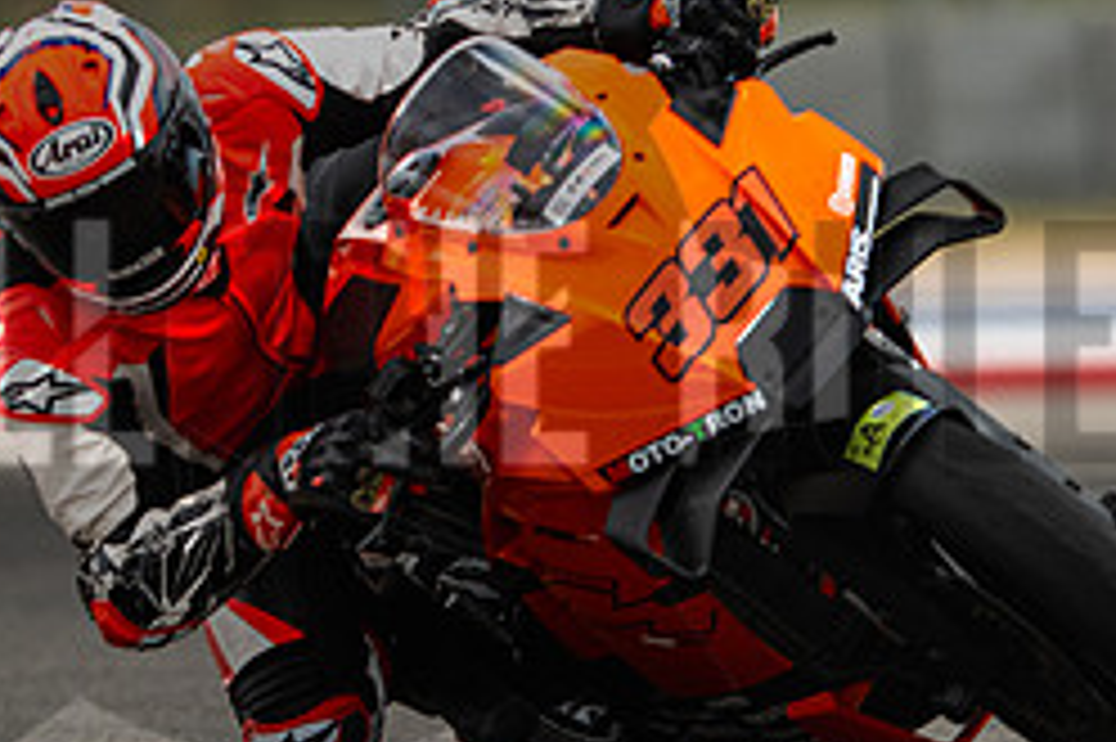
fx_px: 21747
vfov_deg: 2.0
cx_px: 297
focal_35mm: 702
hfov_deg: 2.9
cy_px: 349
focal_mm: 200
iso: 400
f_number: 2
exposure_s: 1/5000
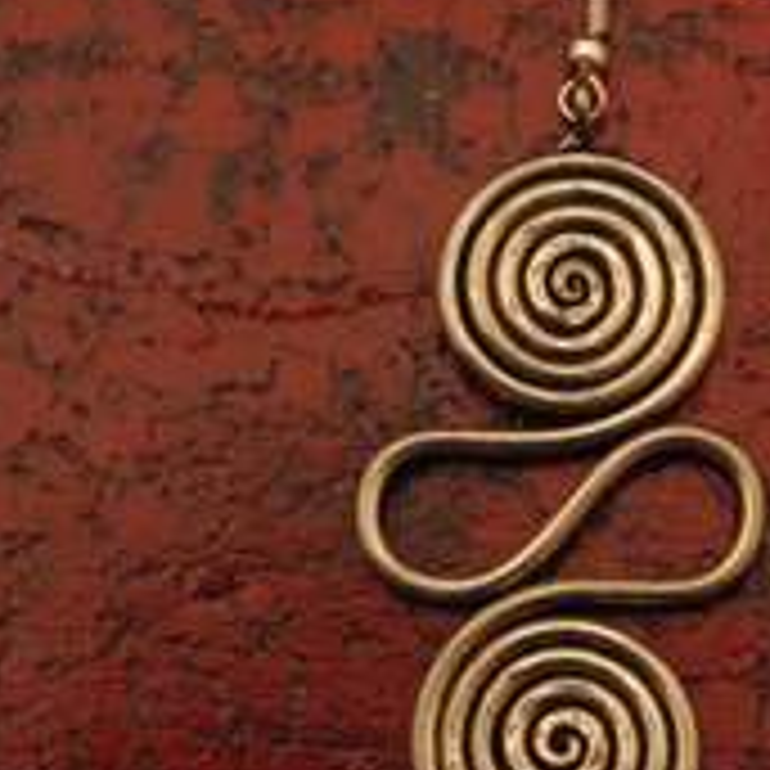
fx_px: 3599
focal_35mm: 143
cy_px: 396
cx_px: 883
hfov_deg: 12.0
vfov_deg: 12.2
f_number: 6.7
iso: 1600
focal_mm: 47.5
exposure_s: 1/60
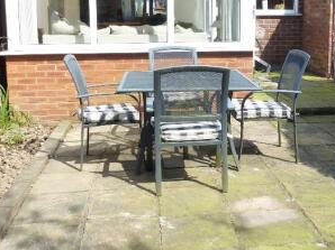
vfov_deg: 30.6
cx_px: 198
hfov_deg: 40.3
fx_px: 454
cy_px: 84
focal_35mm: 47
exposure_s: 1/400
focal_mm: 4.3
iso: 100
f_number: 4
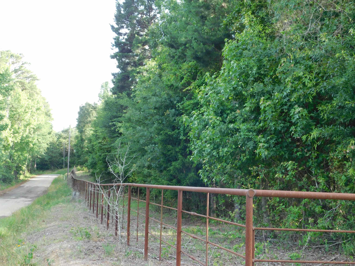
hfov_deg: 37.5
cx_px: 178
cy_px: 133
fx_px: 523
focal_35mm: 51
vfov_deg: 28.6
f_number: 3.8
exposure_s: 1/80
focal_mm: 9
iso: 125
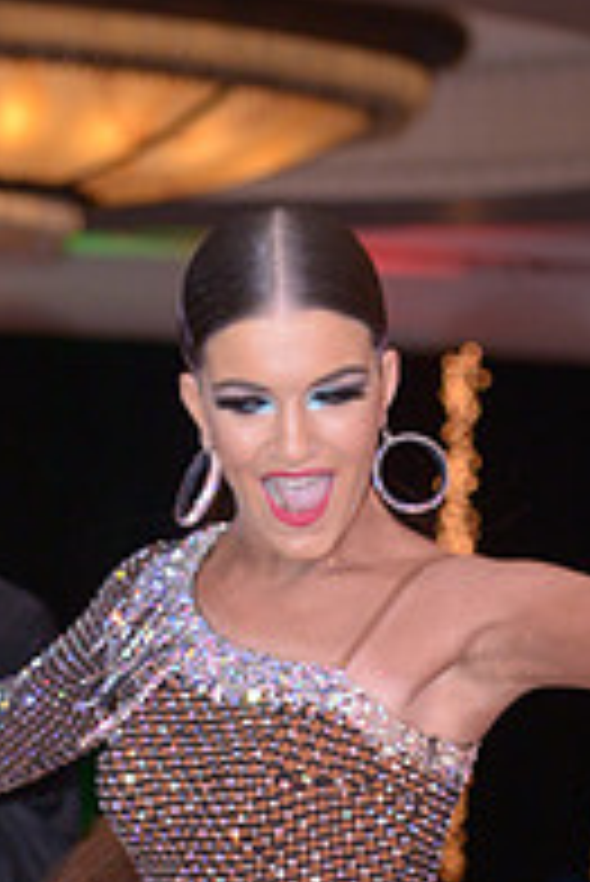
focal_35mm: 207
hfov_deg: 6.6
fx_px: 5079
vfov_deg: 9.8
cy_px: 1102
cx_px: 142
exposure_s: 1/200
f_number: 5
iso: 1250
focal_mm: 70
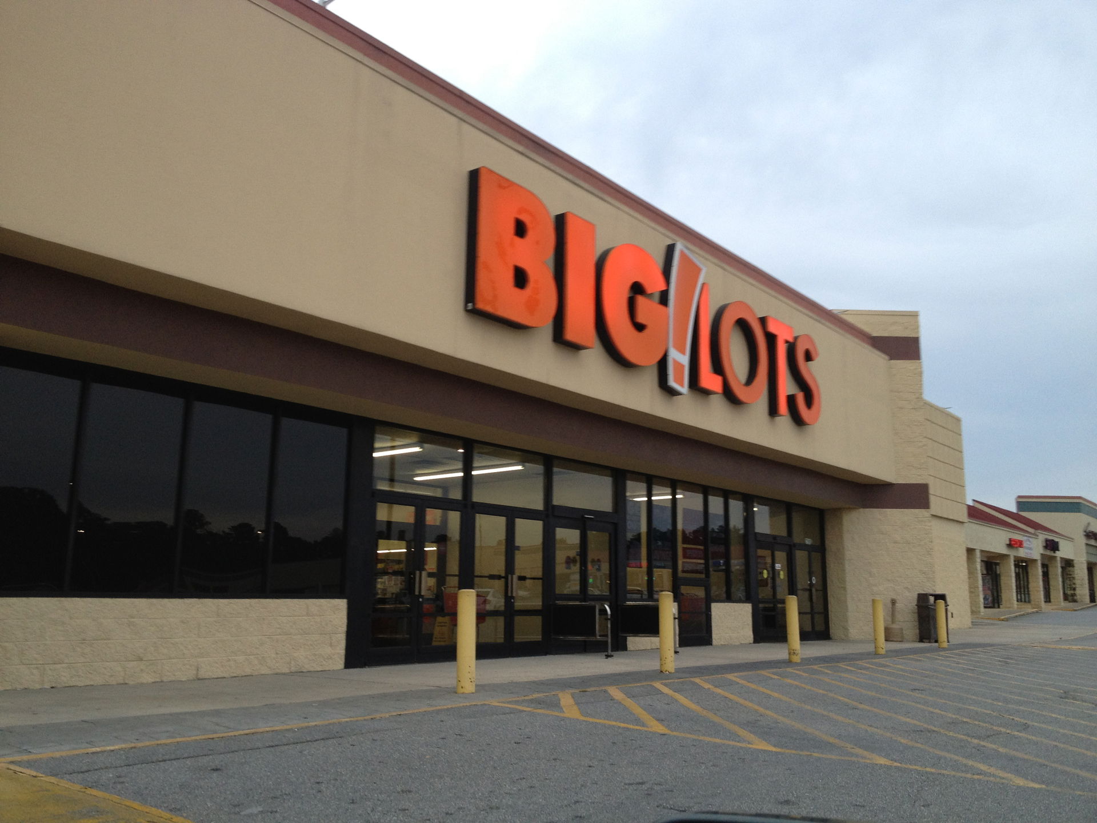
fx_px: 1109
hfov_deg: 52.6
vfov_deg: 40.7
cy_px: 412
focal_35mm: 35
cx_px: 548
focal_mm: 4.28
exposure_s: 1/120
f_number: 2.4
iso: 100
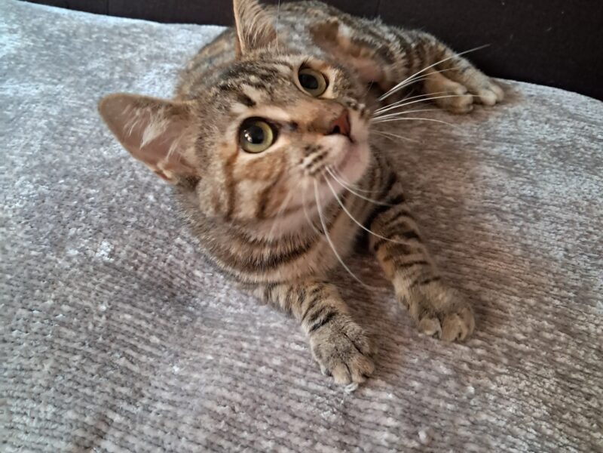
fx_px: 470
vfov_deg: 51.4
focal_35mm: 27
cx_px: 302
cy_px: 226
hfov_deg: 65.3
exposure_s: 1/24
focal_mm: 4
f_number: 1.8
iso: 800
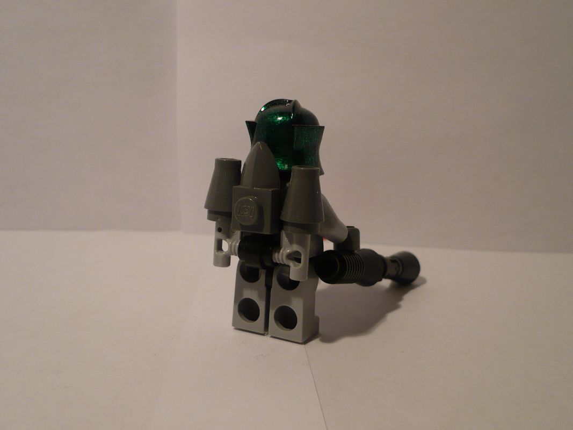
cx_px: 286
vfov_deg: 34.3
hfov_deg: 44.8
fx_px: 695
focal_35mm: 42
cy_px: 215
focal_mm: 5.8
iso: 100
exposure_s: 1/30
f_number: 2.8
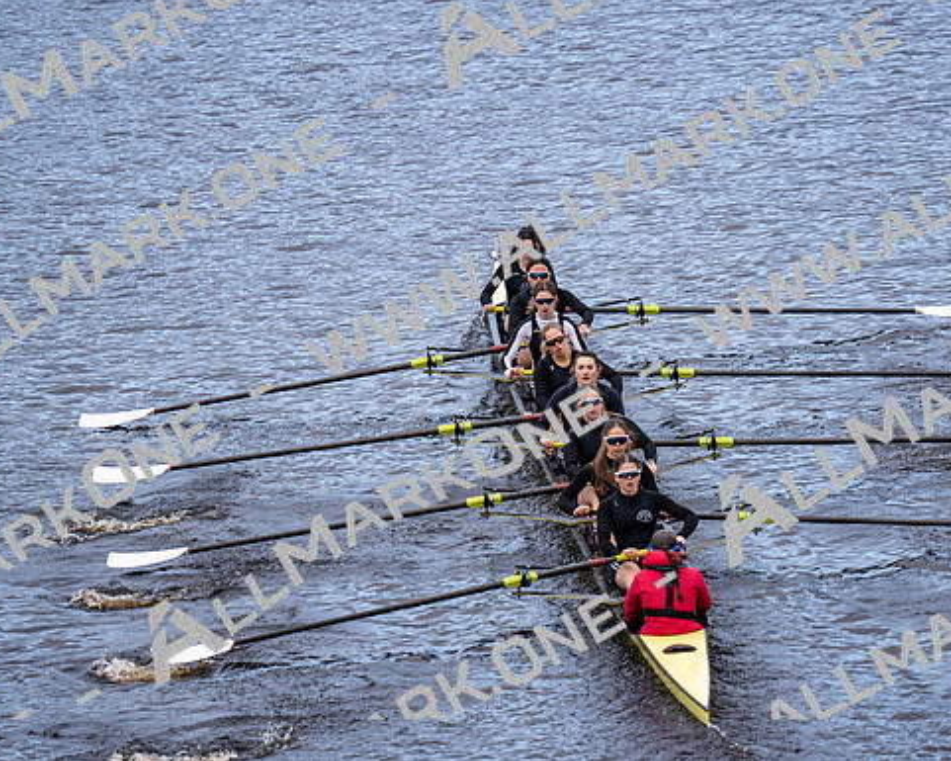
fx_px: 9572
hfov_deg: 5.7
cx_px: 550
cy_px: 380
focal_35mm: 340
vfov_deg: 4.6
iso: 1000
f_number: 2.8
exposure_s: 1/2000
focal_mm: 200
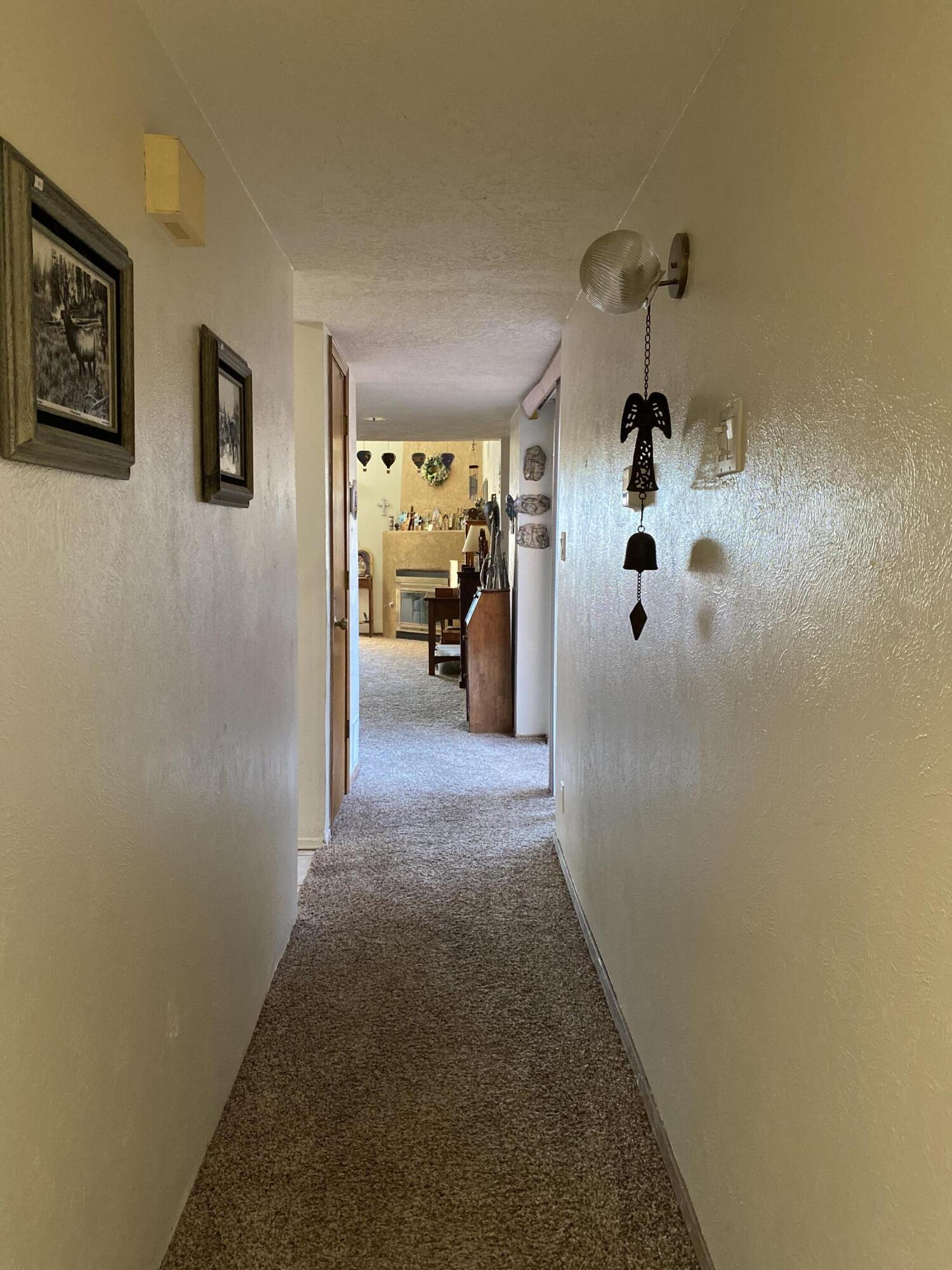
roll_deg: -0.7
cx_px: 476
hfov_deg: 53.1
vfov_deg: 67.3
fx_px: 953
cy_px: 635
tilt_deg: -5.7
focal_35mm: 26
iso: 400
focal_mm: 4.25
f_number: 1.8
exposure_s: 1/60
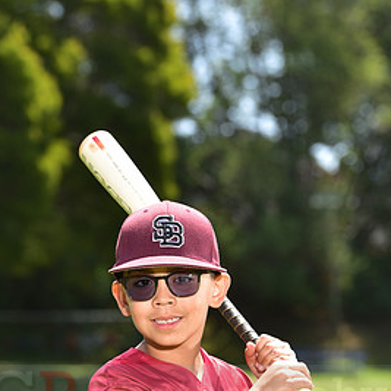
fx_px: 2837
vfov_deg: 7.8
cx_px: 194
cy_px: 385
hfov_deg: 7.9
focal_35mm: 222
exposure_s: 1/200
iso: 80
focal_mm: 120
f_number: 5
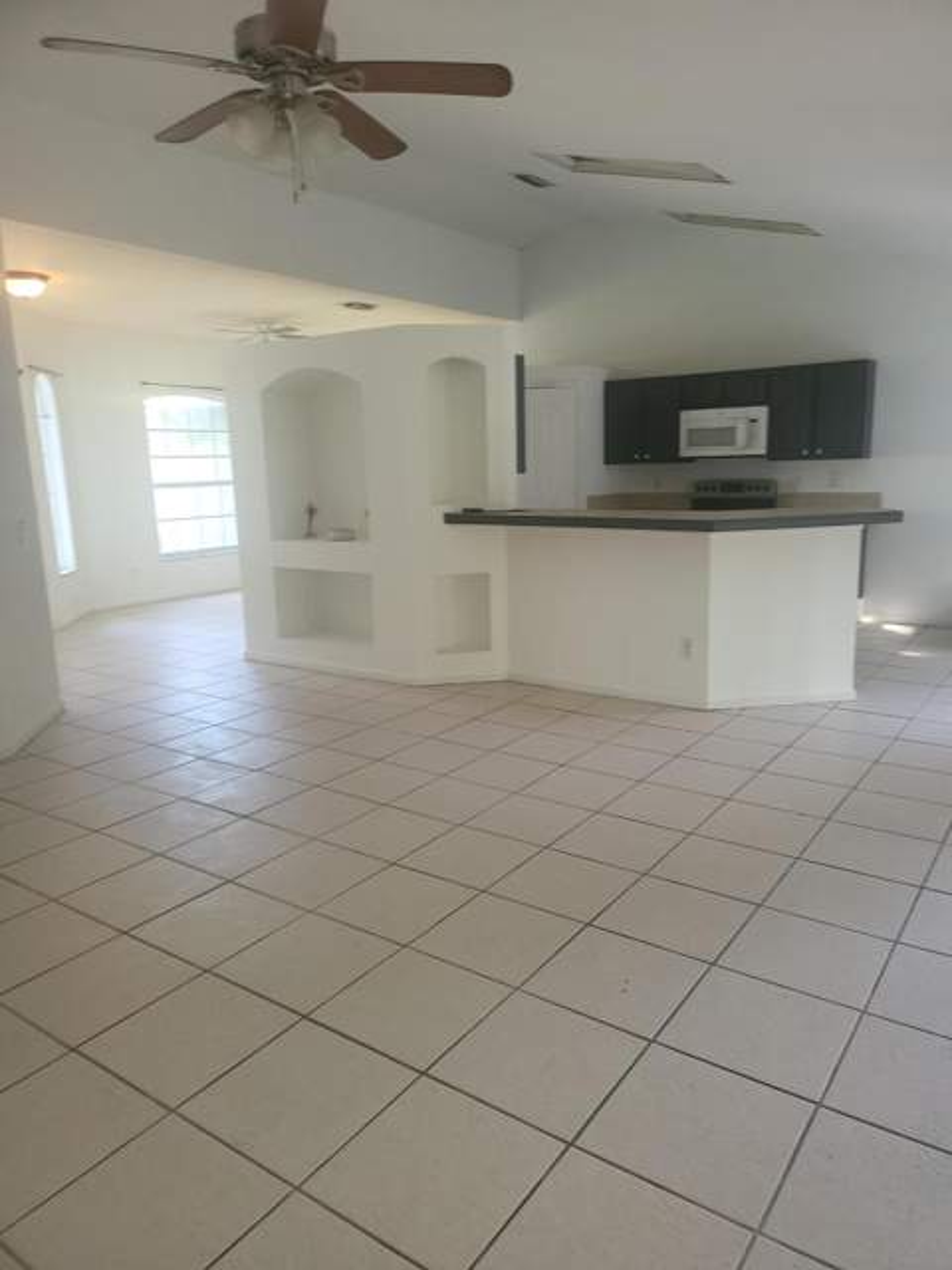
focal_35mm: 24
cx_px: 476
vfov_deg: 71.6
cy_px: 635
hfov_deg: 56.8
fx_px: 880
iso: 100
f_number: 1.8
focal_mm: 5
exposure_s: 1/24
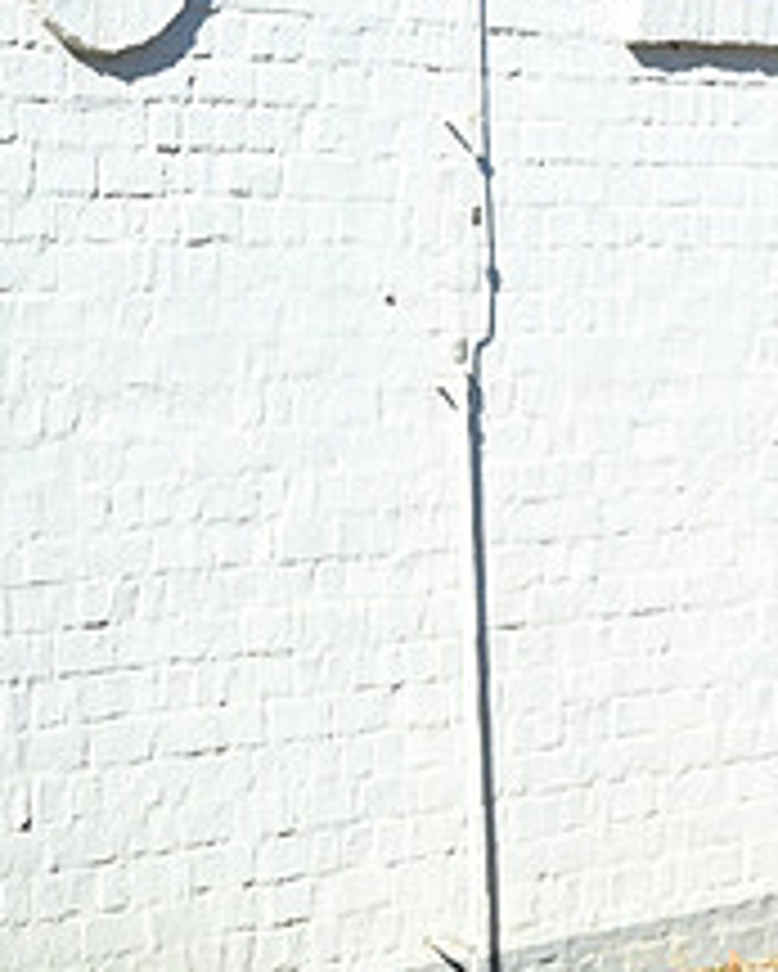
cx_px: 1219
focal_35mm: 303
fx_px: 8715
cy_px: 128
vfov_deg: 6.4
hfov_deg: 5.1
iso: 640
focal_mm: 120
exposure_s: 1/1600
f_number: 6.3
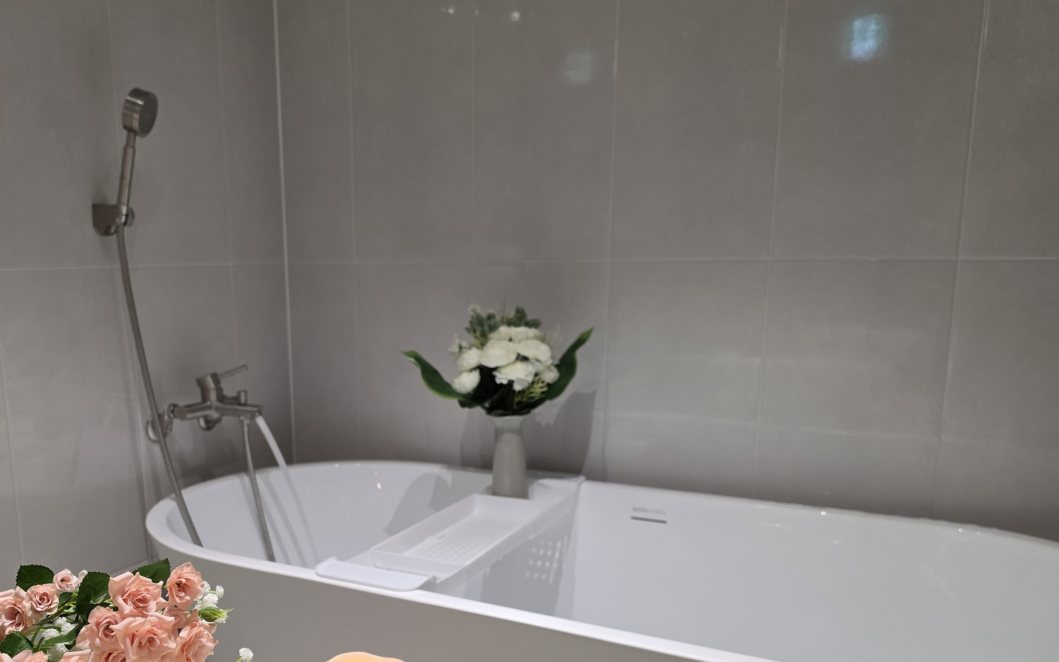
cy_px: 475
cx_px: 412
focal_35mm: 32
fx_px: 924
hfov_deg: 59.0
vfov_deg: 38.7
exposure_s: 1/120
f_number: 1.4
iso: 125
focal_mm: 6.5
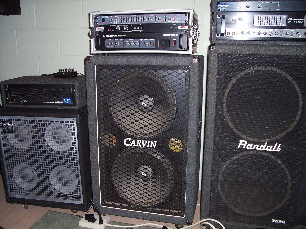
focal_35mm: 34
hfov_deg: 54.0
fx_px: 301
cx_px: 153
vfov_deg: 41.8
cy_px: 114
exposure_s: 1/60
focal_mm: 5.6
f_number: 2.7
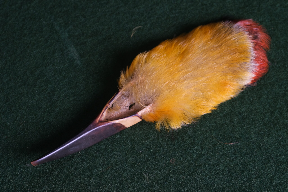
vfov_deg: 16.5
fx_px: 664
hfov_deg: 24.5
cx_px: 144
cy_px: 96
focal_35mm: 83
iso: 400
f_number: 8
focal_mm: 55
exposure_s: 1/100
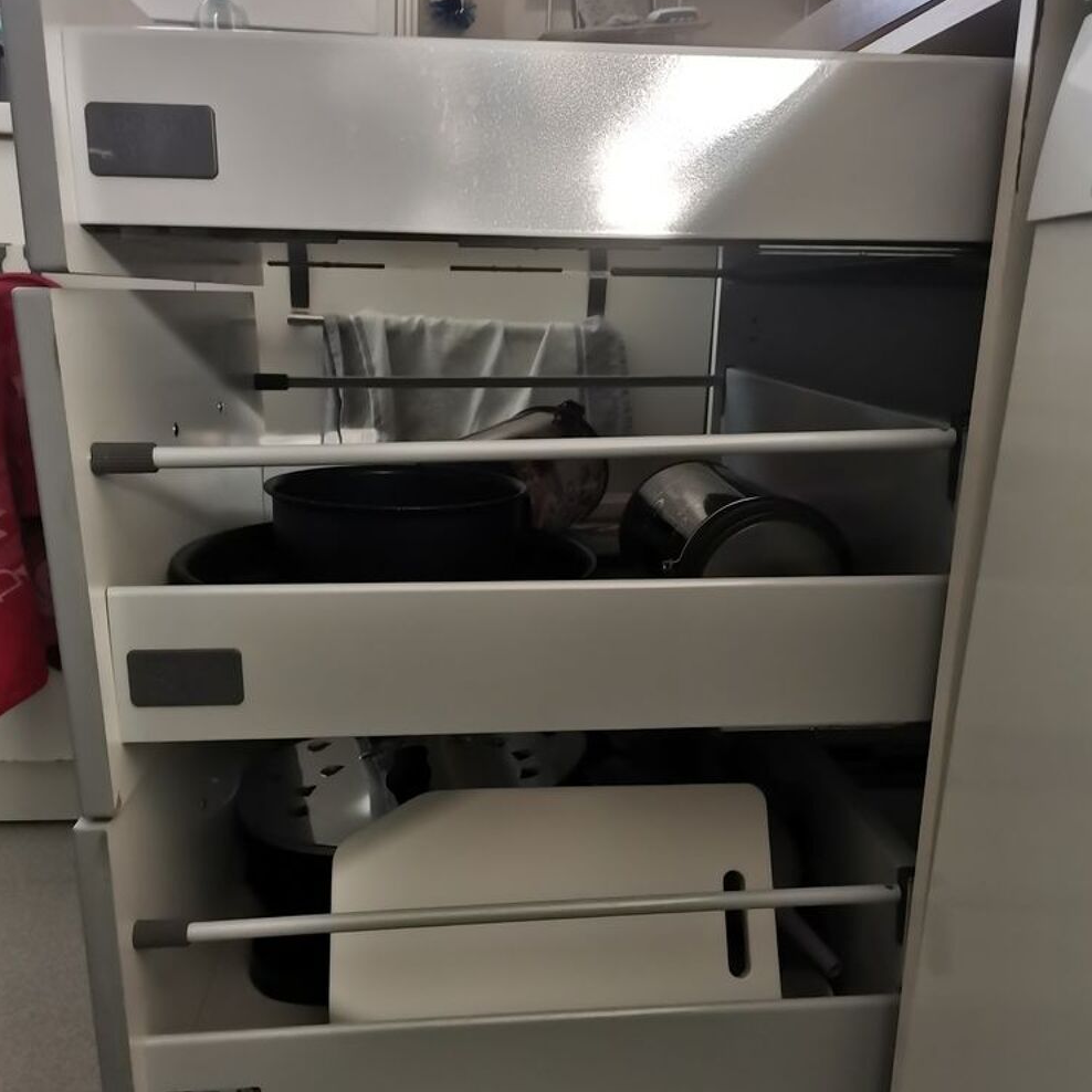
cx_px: 548
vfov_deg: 52.3
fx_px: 1106
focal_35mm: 31
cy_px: 627
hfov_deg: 52.5
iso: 320
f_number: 1.8
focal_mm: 4.75
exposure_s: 1/50
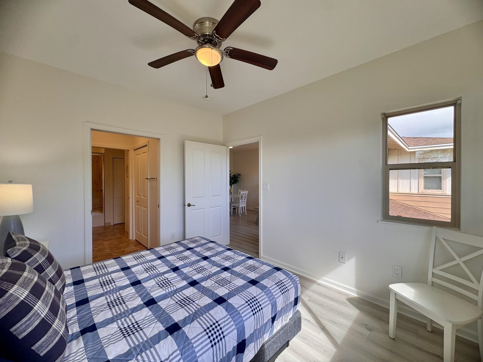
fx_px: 195
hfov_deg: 102.1
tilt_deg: -0.6
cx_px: 242
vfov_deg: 85.7
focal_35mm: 14
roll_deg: -0.1
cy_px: 181
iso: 50
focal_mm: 2.22
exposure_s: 1/120
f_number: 2.2
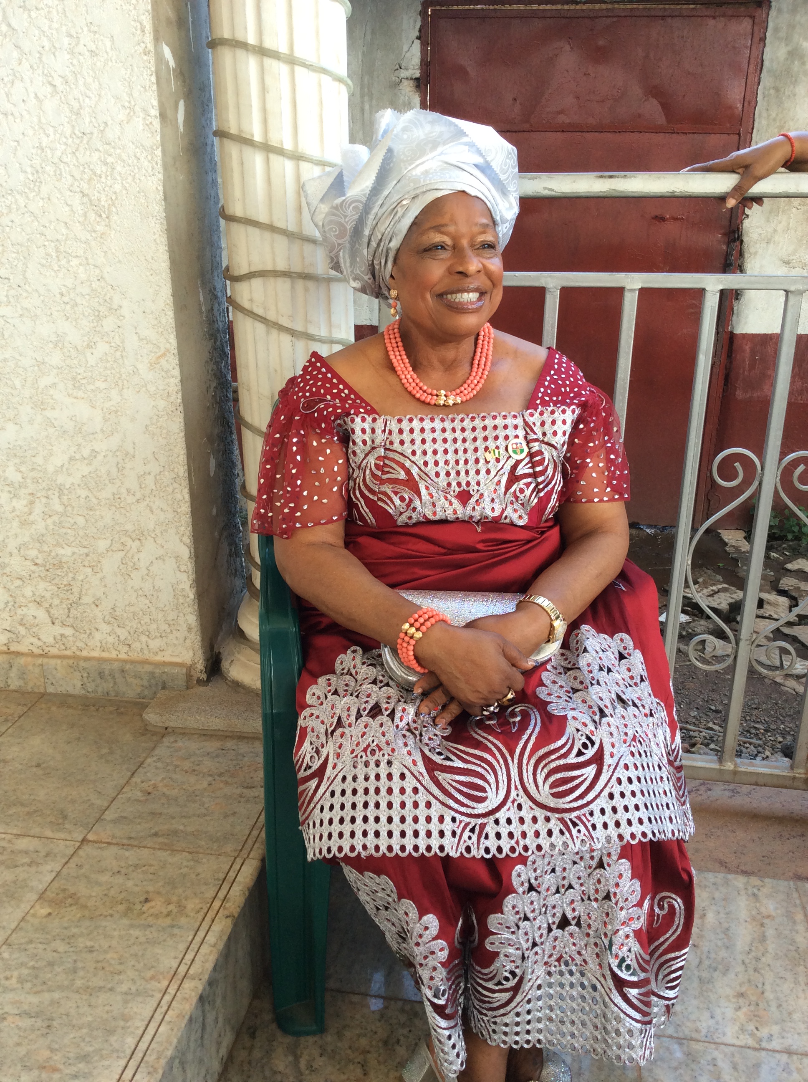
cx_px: 404
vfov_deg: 56.9
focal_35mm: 32
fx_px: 999
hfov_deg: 44.1
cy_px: 541
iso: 32
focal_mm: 3.3
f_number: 2.4
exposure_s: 1/106
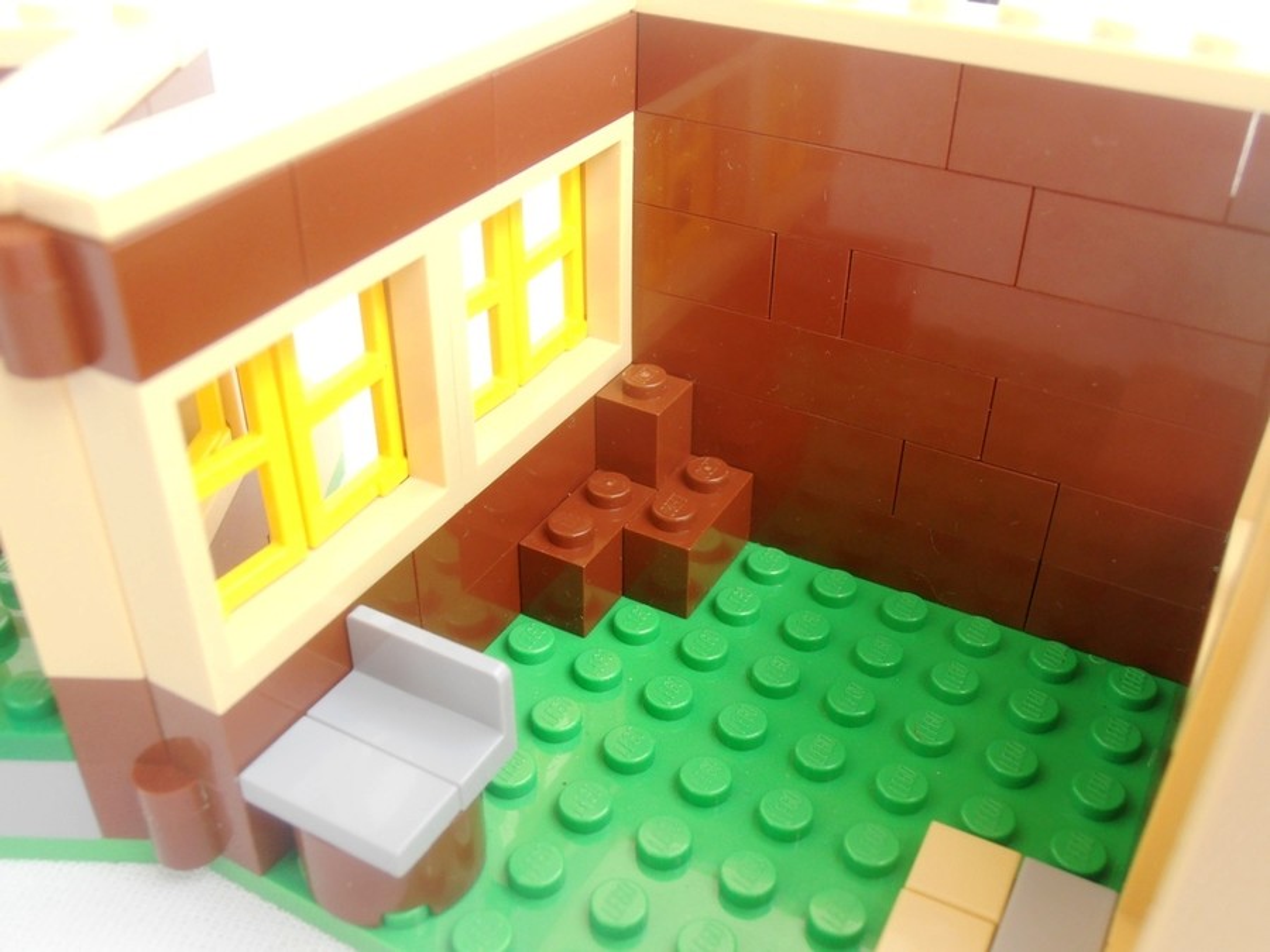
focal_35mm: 37
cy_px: 476
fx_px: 1357
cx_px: 635
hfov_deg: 50.1
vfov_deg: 38.7
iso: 125
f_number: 3.9
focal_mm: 6.61
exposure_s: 1/20
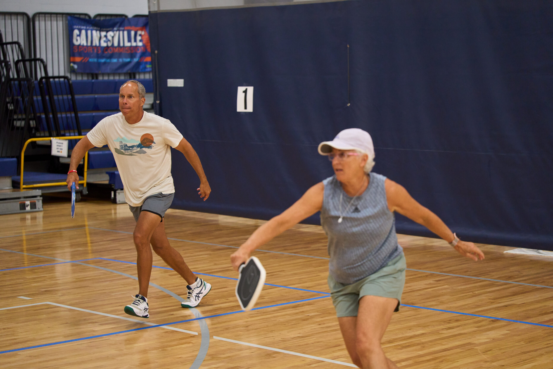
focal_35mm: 81
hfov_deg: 25.1
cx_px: 276
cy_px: 184
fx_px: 1244
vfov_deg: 16.9
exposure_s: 1/1000
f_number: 2.8
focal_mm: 81
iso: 2500
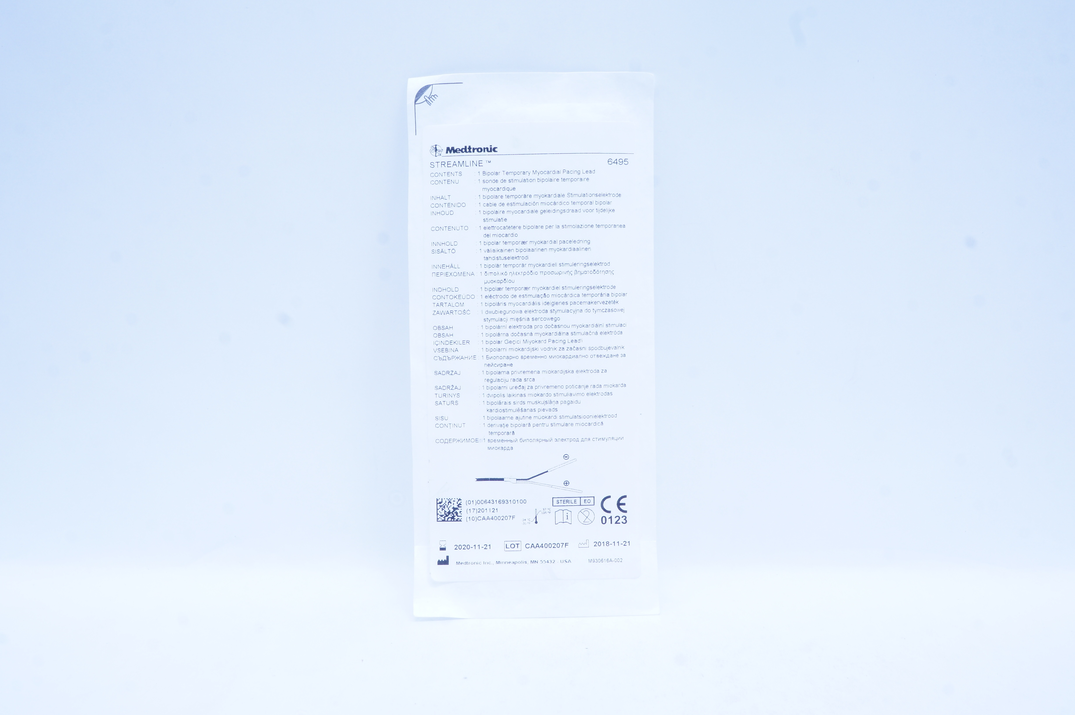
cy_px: 358
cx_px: 538
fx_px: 984
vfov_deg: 39.9
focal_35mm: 33
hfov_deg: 57.3
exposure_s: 1/10
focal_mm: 22
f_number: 14
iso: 400
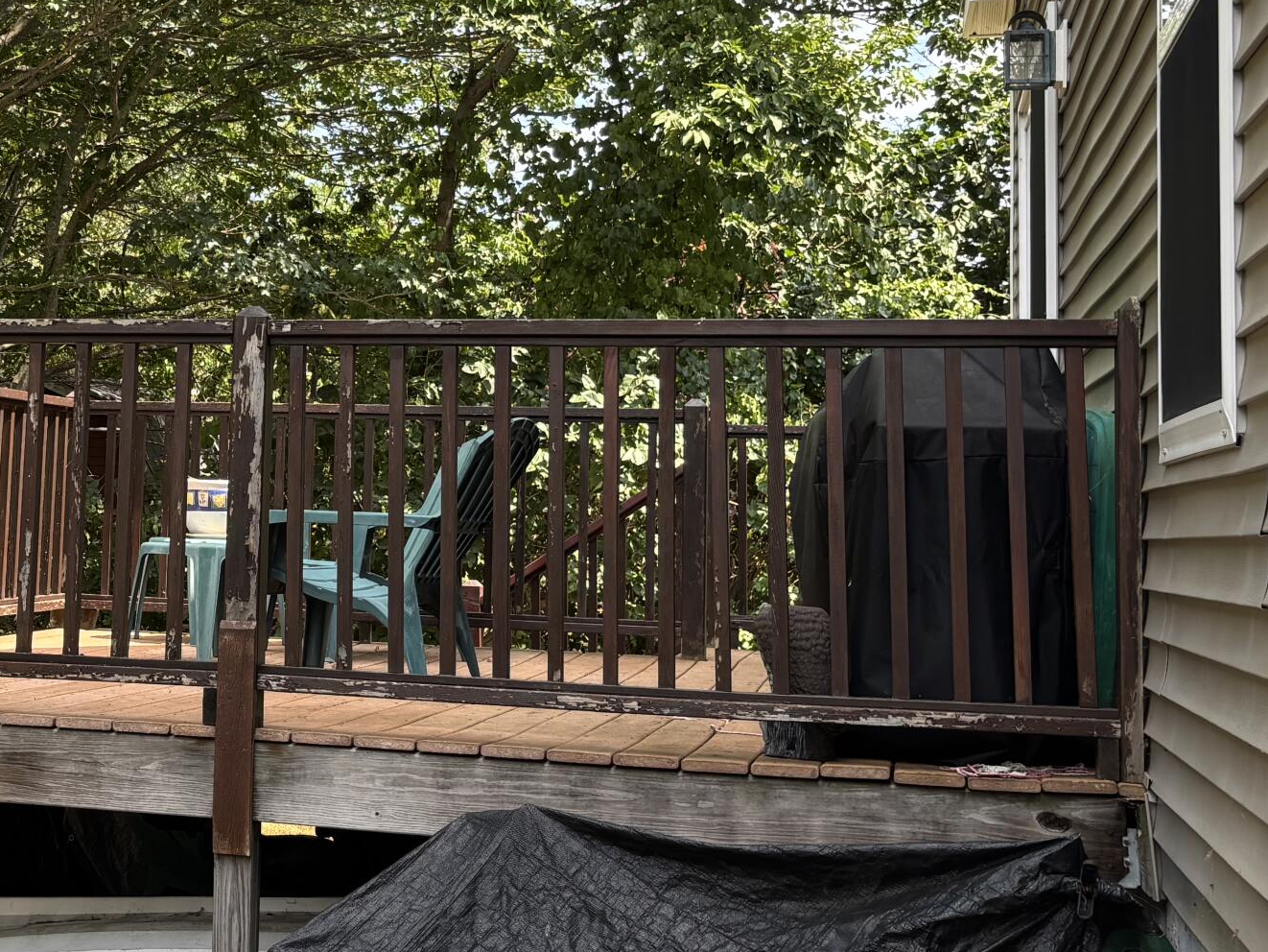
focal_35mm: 59
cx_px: 148
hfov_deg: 31.3
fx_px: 2162
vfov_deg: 24.7
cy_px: 315
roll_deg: -2.1
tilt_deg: +6.2
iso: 50
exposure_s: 1/608
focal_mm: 5.96
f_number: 1.6
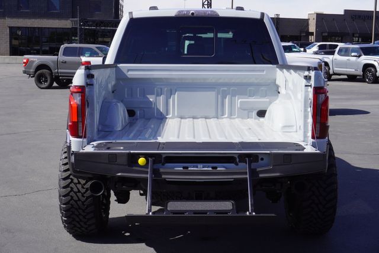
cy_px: 126
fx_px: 616
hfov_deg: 34.2
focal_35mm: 58
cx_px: 190
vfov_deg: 23.2
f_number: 11
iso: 100
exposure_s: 1/125
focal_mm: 39
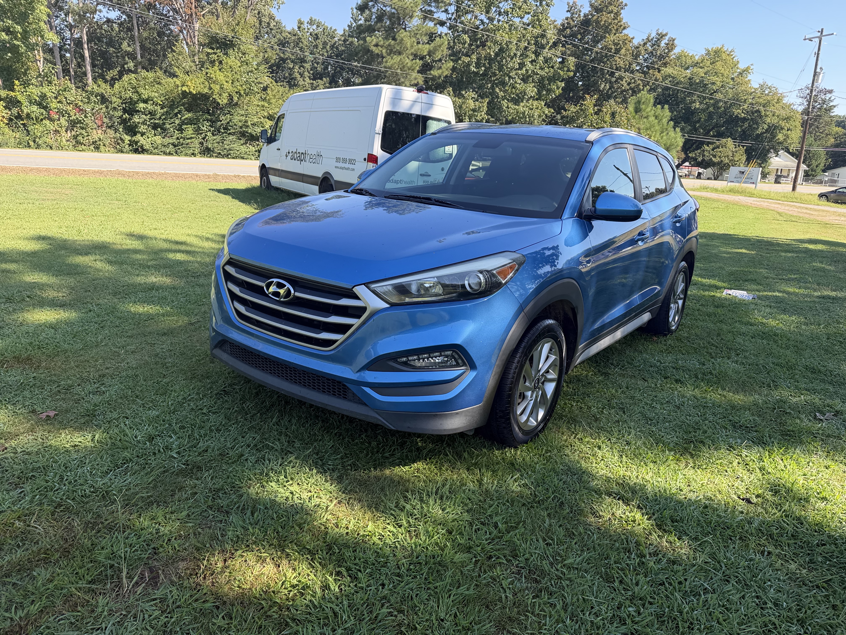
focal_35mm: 24
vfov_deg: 56.8
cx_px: 423
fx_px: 587
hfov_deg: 71.6
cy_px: 318
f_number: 1.78
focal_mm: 6.76
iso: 100
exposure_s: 1/1046
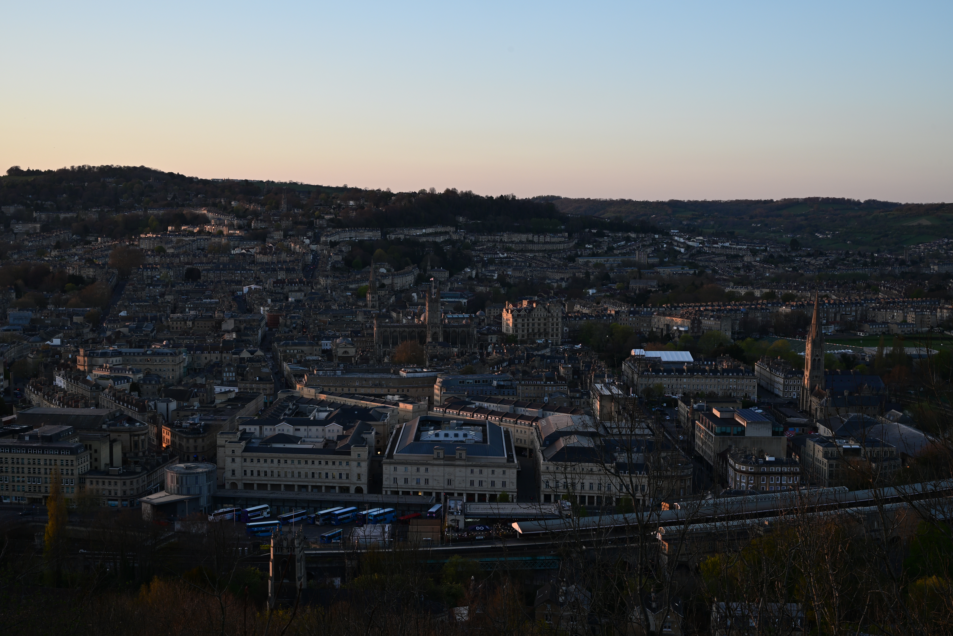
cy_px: 318
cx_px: 476
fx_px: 1138
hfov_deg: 45.4
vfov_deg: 31.2
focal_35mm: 43
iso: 200
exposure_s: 1/40
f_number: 11
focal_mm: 43
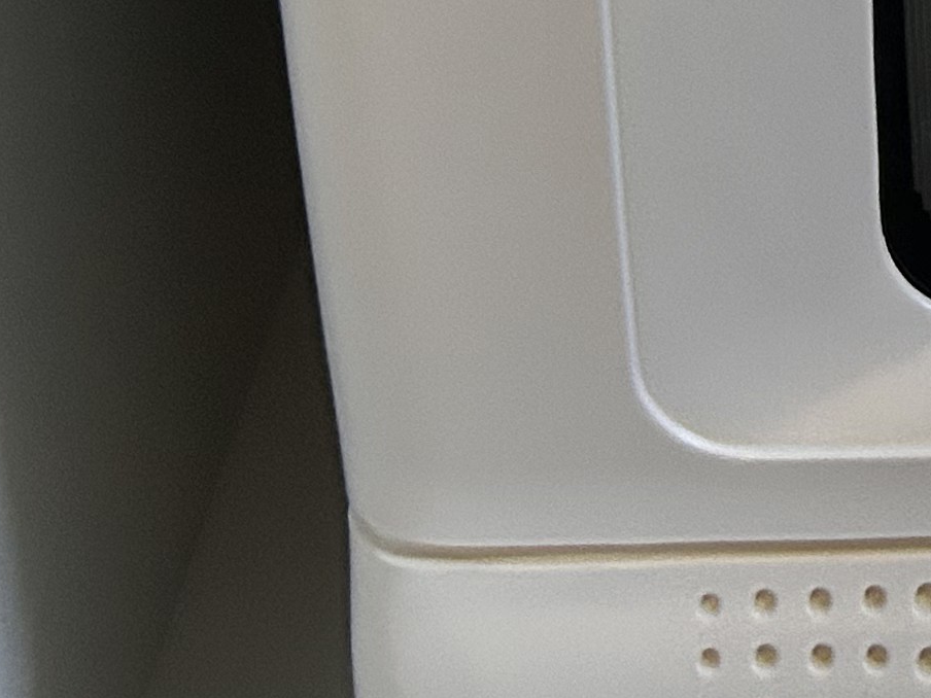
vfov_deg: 11.7
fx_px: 3120
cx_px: 1704
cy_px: -626
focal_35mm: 116
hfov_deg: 14.7
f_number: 1.5
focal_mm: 5.7
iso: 400
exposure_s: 1/60
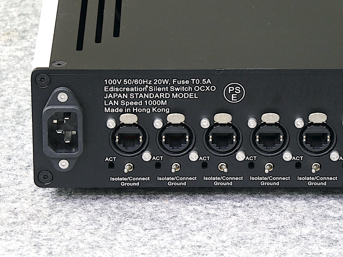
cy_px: 128
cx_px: 172
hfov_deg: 8.6
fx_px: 2289
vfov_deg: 6.4
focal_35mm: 231
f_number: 5.6
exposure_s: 1/2.5
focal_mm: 41.4
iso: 200
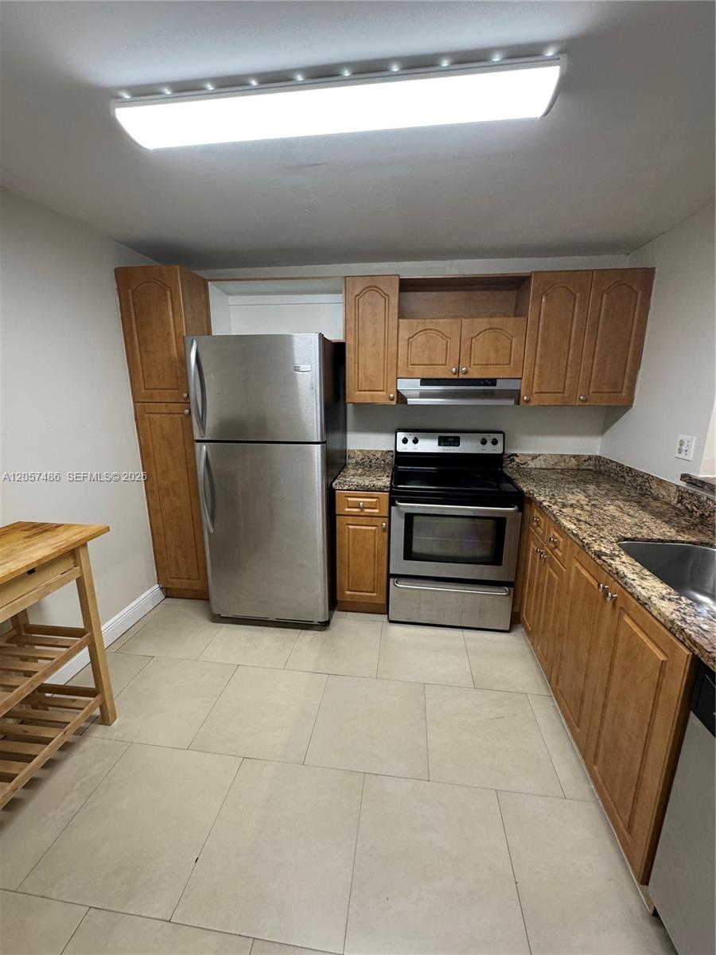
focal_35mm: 14
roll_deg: +0.1
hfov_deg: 85.7
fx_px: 386
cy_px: 478
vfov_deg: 102.1
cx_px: 358
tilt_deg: -13.1
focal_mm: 2.22
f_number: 2.2
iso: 200
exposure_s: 1/60
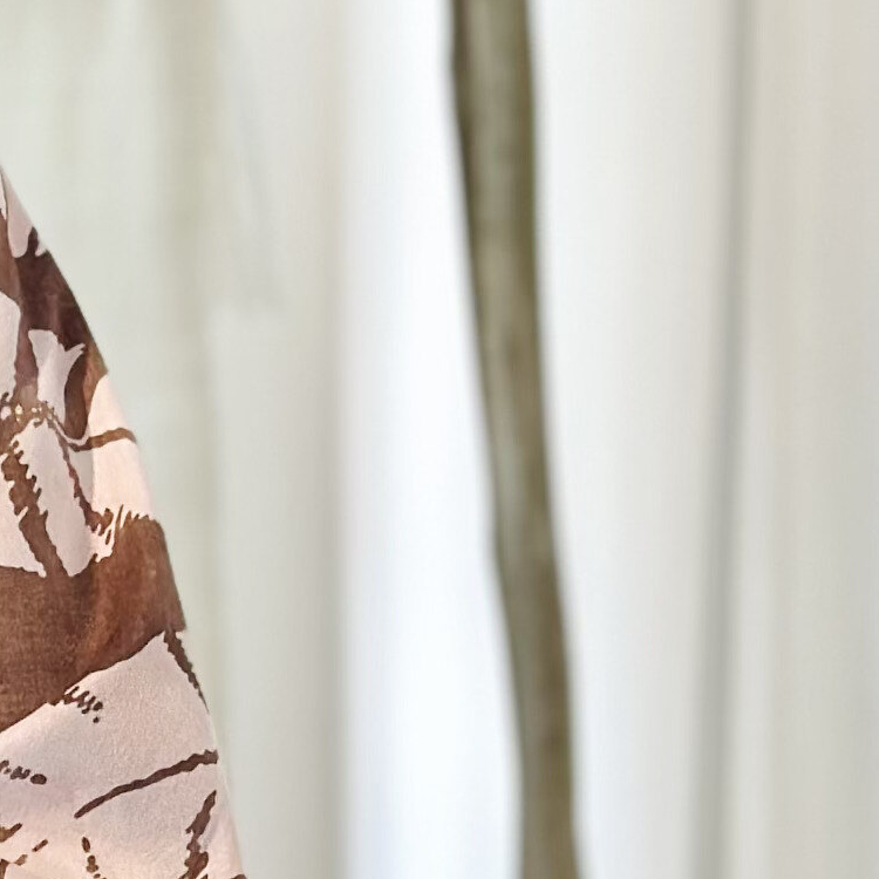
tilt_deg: -6.7
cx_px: -791
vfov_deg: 7.6
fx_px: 6550
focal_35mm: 228
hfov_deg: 7.4
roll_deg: +0.3
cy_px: 858
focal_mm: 6.86
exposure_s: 1/141
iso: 80
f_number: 1.78
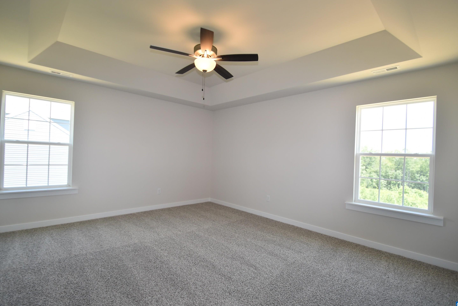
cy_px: 147
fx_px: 204
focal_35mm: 16
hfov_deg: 96.7
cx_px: 229
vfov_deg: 73.7
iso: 200
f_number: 4.5
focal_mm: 10
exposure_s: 1/80
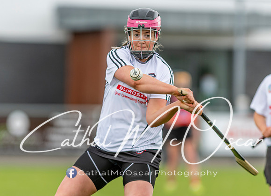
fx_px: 4425
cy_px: 104
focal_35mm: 573
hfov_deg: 3.5
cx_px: 118
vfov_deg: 2.5
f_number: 2.8
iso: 200
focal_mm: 300
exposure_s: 1/1000
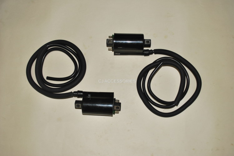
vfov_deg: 28.1
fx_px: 312
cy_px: 78
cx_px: 117
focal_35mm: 48
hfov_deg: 41.1
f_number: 4.8
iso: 100
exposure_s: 1/200
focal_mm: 32
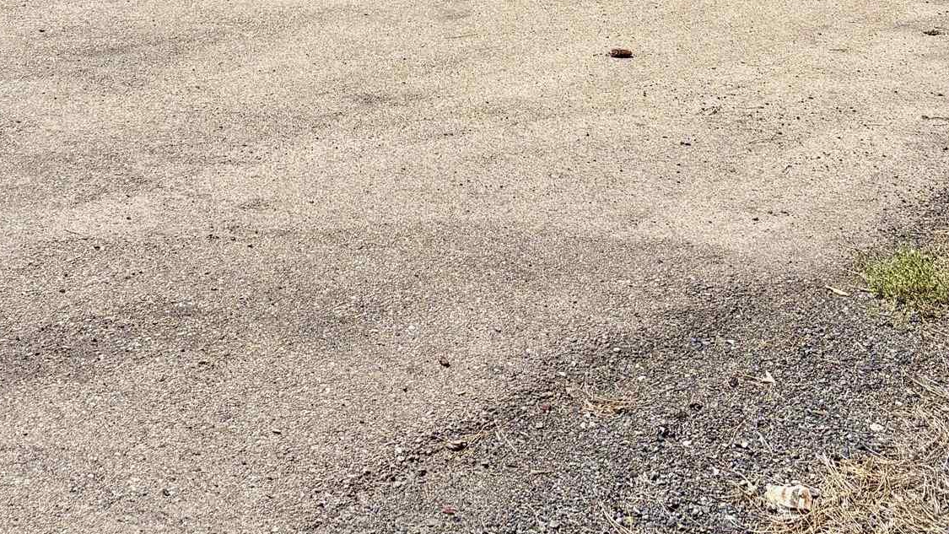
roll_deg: -1.2
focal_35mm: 58
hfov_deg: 36.0
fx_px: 1460
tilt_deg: -1.3
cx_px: 434
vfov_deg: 18.9
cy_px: -202
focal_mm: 5.96
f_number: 1.6
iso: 50
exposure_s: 1/2865
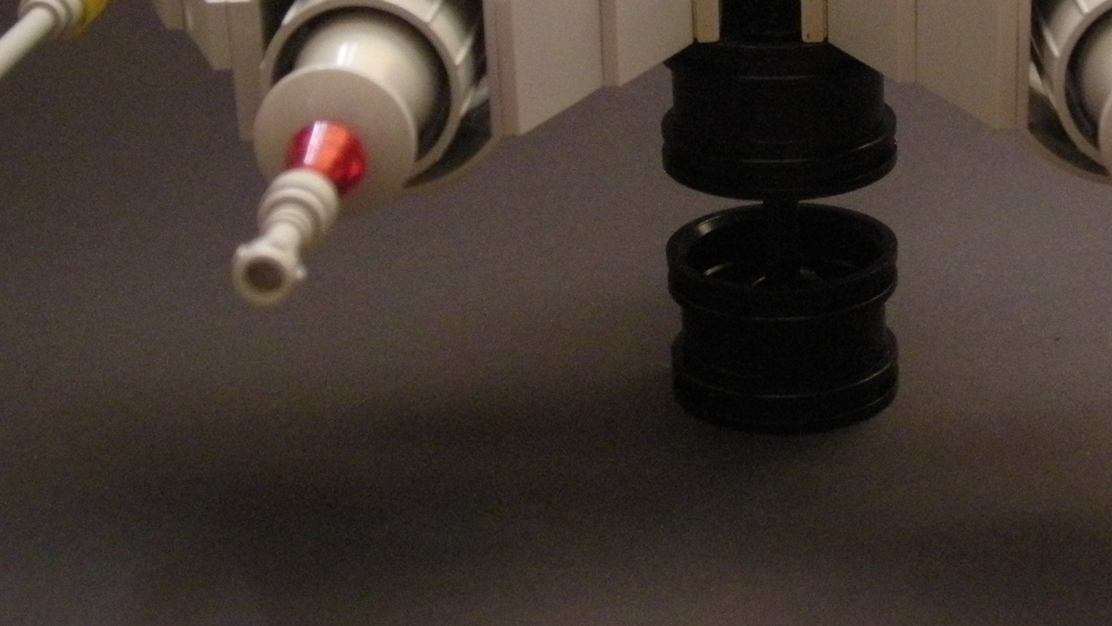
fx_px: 2359
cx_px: 773
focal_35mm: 80
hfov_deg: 26.3
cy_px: -39
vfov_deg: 14.8
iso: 400
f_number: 3.1
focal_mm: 7.1
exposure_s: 1
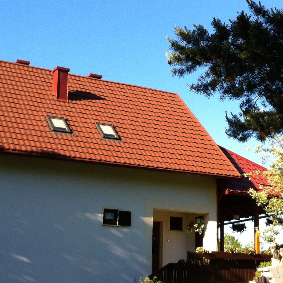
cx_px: 189
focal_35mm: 76
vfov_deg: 22.7
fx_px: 703
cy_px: 167
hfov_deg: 22.7
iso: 80
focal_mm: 3.85
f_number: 2.8
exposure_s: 1/438
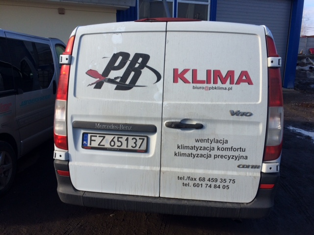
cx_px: 157
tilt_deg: -6.9
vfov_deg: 48.2
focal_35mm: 29
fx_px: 263
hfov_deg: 61.7
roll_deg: -0.5
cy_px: 118
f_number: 2.2
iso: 32
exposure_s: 1/1172
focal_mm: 4.15
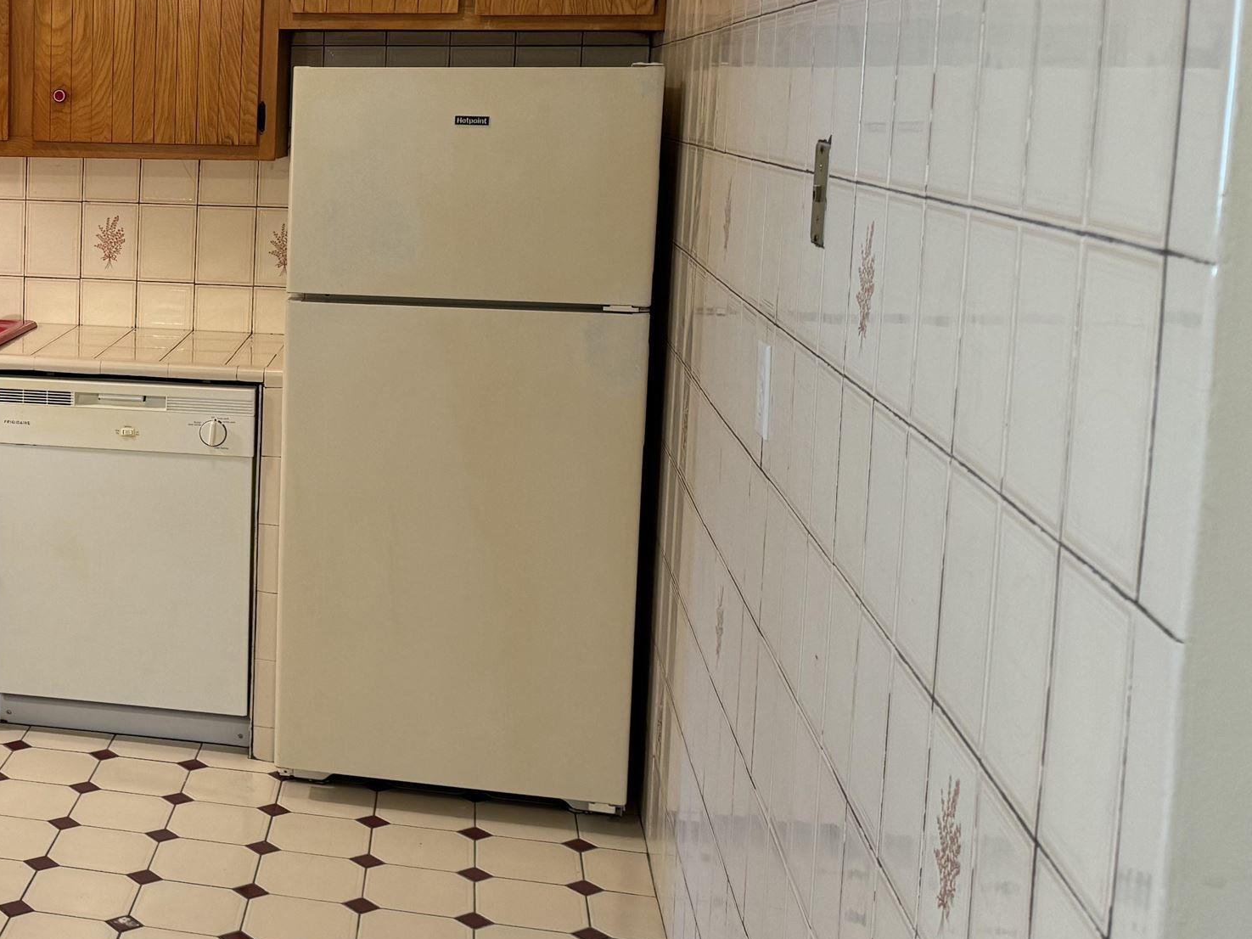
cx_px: 23
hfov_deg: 34.9
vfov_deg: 28.9
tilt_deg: -6.5
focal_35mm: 50
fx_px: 1808
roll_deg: -1.1
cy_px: 312
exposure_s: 1/60
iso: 160
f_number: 1.78
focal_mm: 6.76
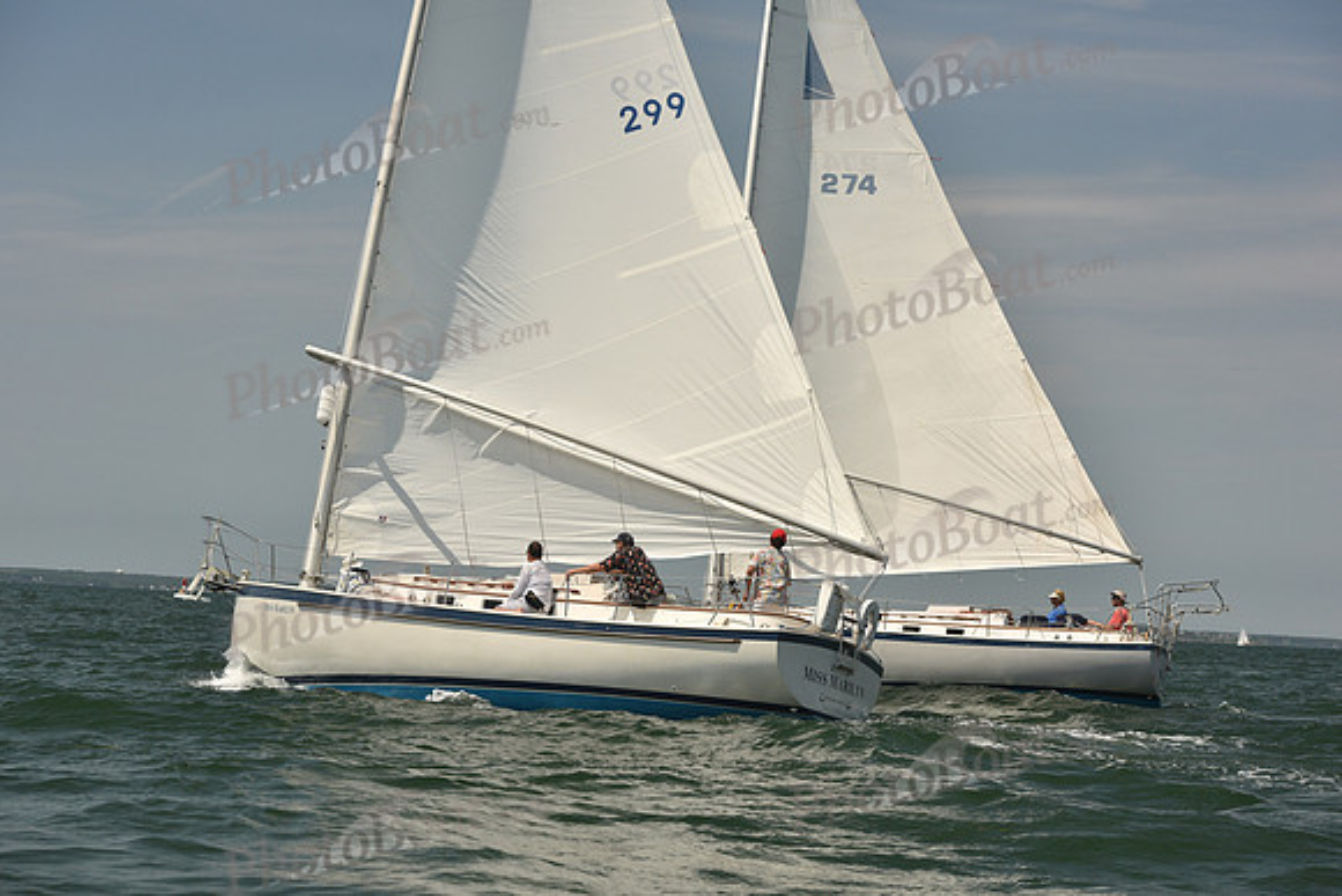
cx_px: 671
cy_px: 448
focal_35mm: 78
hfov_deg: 26.0
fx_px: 2908
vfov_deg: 17.5
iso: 320
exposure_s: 1/1000
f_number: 8
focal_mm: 78
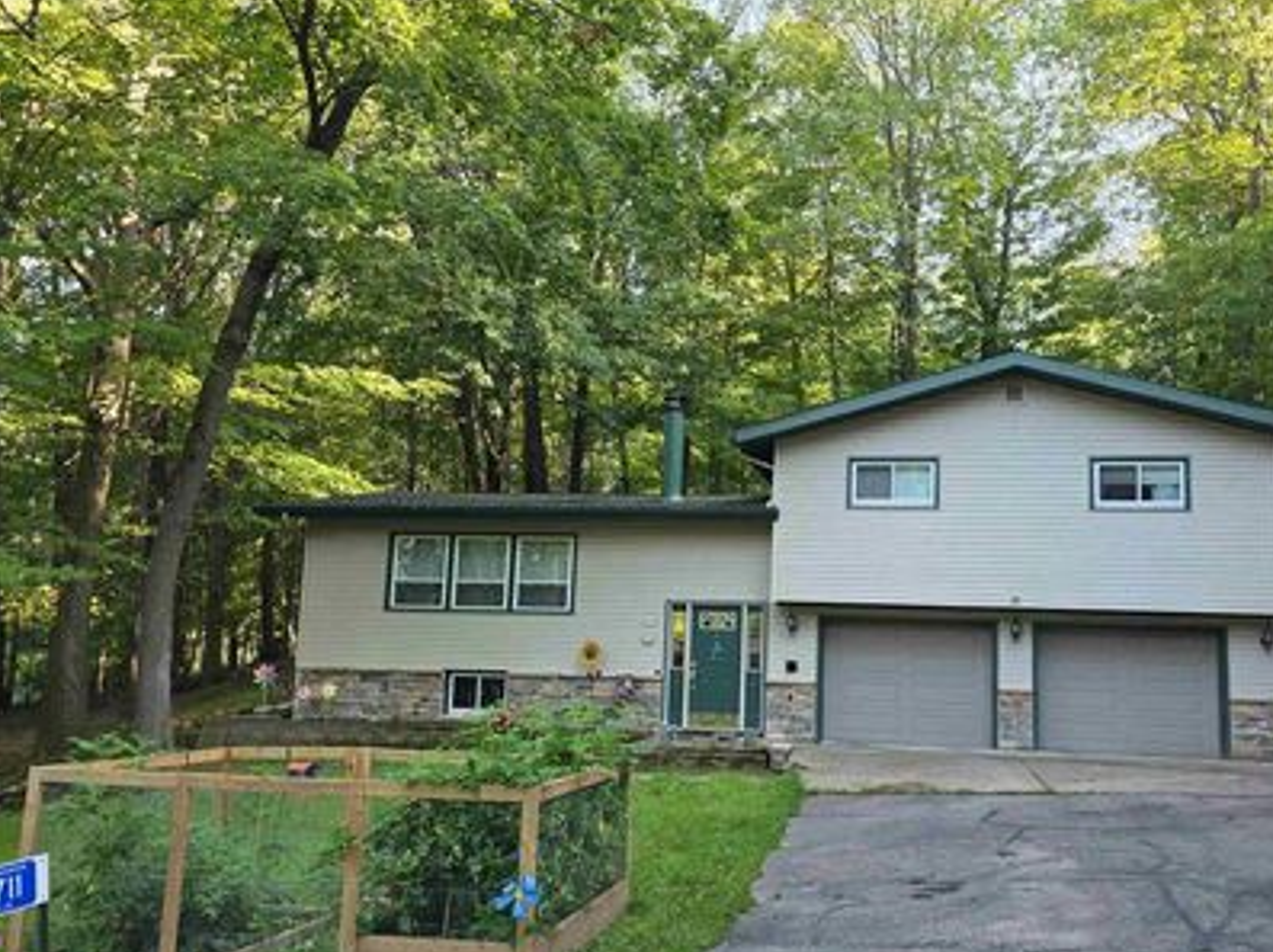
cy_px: 521
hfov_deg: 61.3
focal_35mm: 29
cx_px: 747
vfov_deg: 48.1
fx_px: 1066
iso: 64
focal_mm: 6.3
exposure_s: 1/180
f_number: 1.7
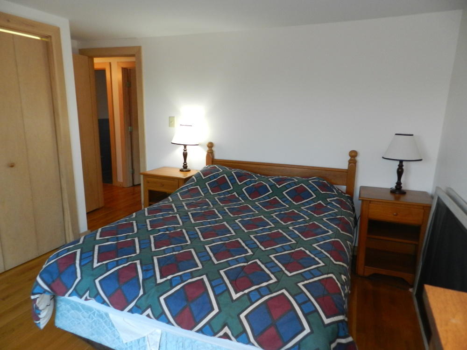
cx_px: 234
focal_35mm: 23
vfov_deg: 58.9
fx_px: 310
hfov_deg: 73.9
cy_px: 175
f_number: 3.4
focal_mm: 4
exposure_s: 1/25
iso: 400
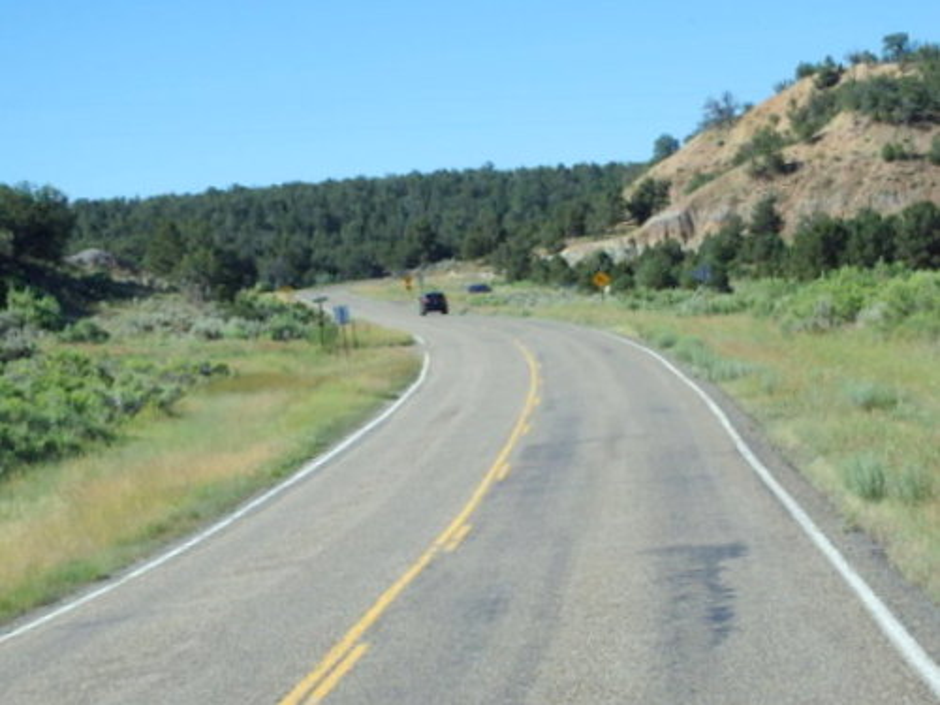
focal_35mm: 90
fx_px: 2444
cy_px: 352
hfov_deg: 21.8
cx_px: 470
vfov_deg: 16.4
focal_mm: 16.1
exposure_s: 1/1000
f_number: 4.6
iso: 125
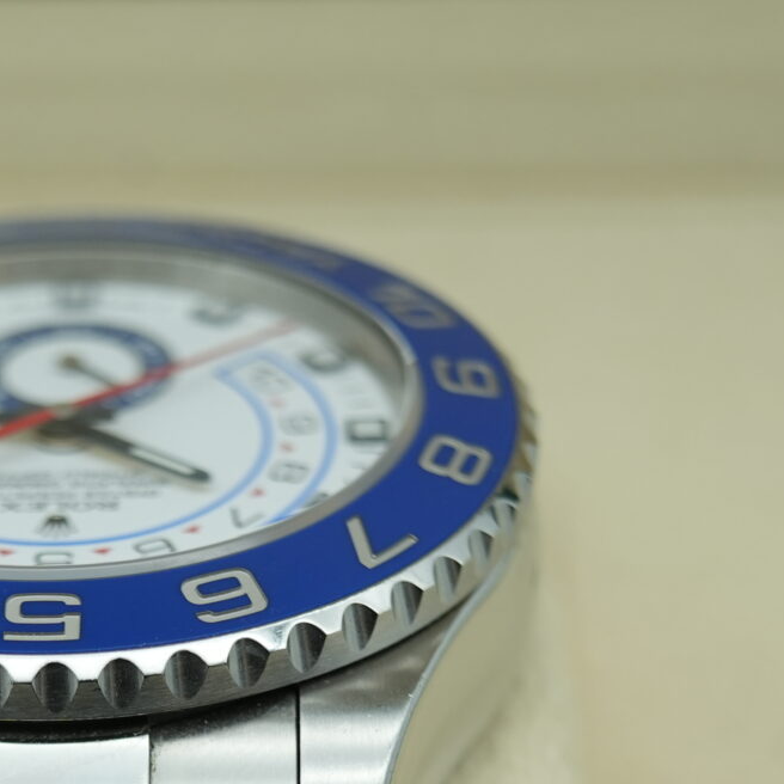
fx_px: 2972
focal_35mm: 116
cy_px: 972
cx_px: 94
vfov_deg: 14.5
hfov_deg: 14.9
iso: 400
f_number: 5
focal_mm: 35
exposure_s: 1/250
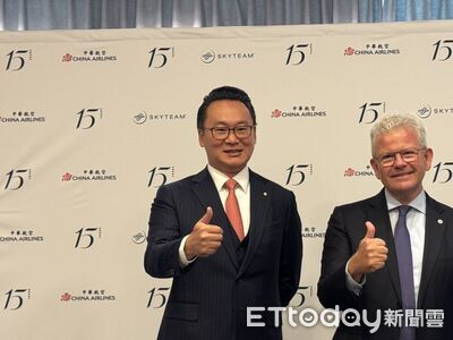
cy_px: 170
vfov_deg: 30.3
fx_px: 628
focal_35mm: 48
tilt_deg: +3.8
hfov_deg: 39.7
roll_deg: +0.0
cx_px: 226
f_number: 1.78
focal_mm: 6.76
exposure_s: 1/33
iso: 200
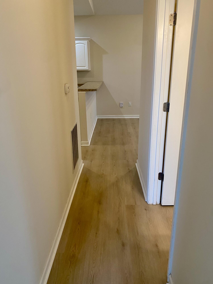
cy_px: 142
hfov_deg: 53.1
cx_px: 106
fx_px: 213
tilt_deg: -16.6
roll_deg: +0.4
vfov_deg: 67.3
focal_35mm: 26
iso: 80
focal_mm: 4.25
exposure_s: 1/60
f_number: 1.8
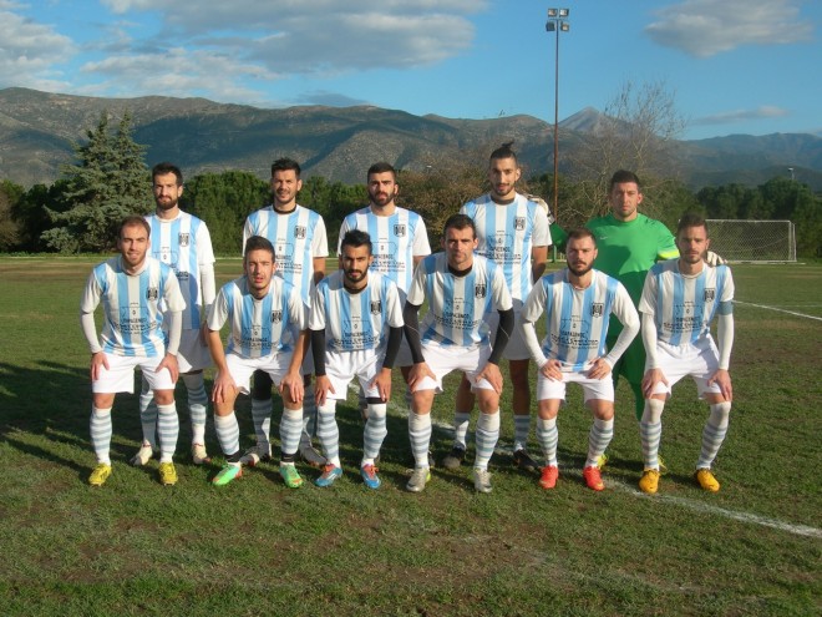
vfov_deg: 35.1
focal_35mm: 41
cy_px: 308
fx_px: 974
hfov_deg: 45.8
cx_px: 411
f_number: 4.9
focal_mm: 8.5
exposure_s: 1/536
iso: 50
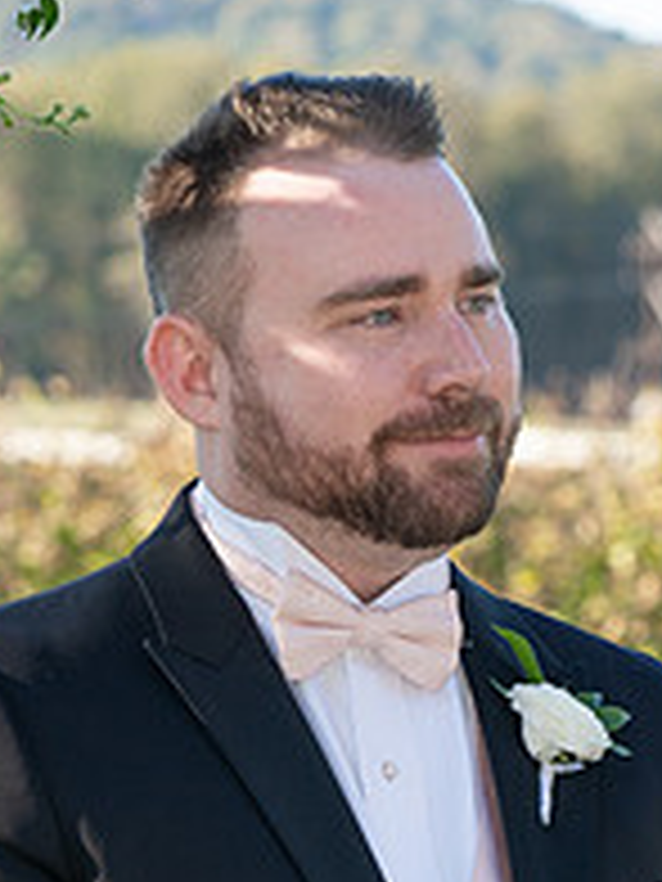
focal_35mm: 350
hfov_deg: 4.2
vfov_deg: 5.7
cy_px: 821
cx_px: 261
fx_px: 8925
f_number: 5.6
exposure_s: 1/125
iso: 100
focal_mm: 97
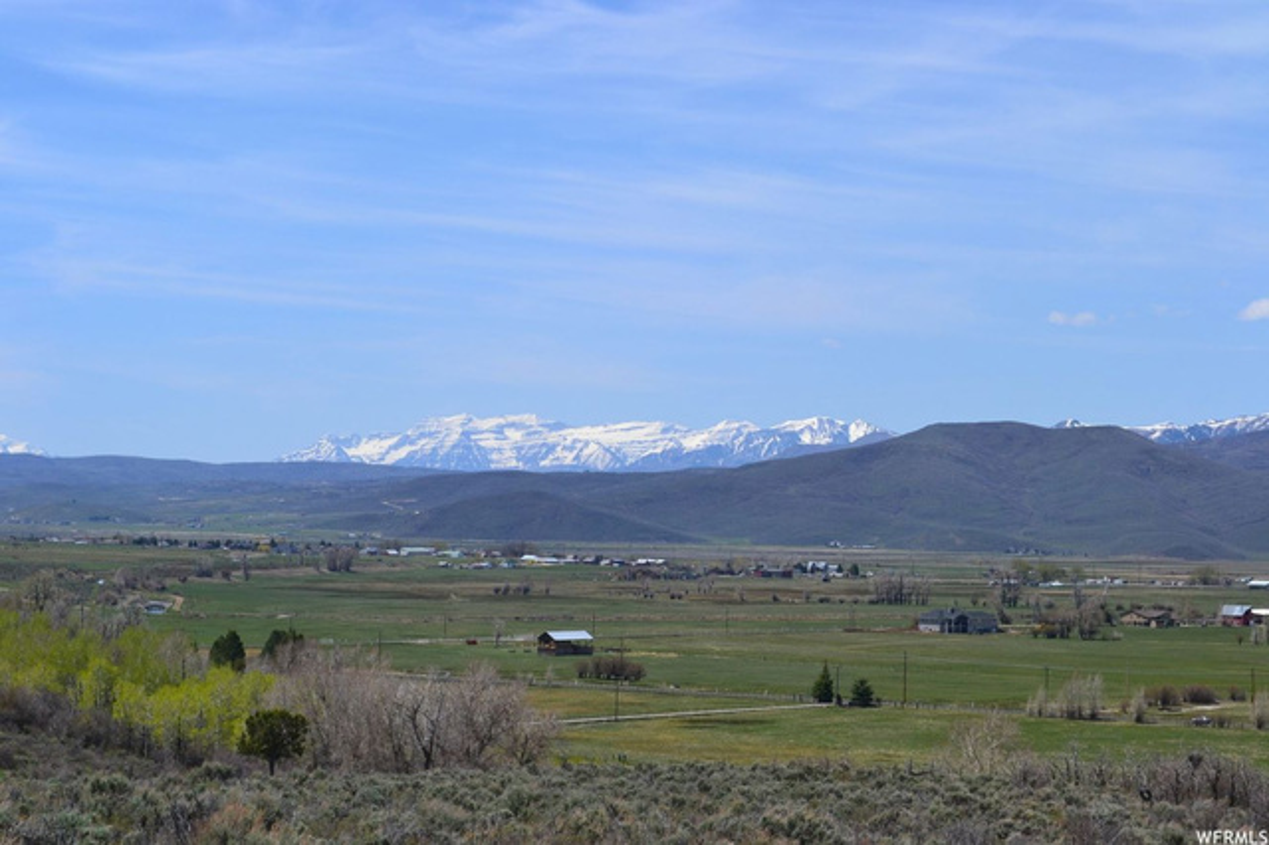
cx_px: 634
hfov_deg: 24.6
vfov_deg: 16.5
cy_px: 422
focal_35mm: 82
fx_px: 2907
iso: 400
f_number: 11
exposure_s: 1/500
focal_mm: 55
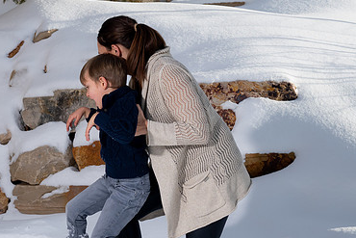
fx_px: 1039
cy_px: 79
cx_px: 182
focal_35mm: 105
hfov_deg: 19.4
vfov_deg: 13.0
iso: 160
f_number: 6.3
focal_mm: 45
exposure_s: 1/640
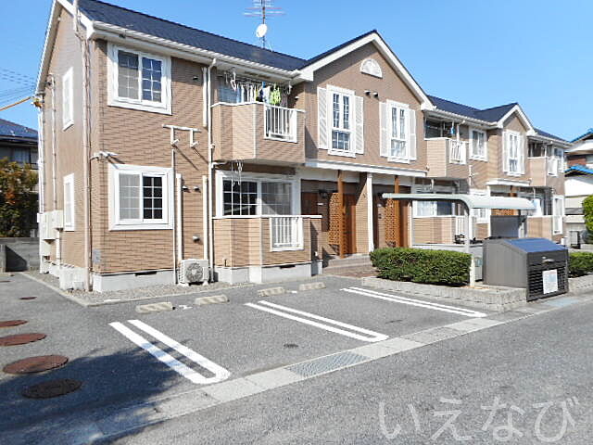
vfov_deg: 54.9
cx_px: 296
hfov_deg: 69.4
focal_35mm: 25
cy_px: 222
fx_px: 428
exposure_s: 1/640
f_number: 3.7
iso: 80
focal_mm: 4.5
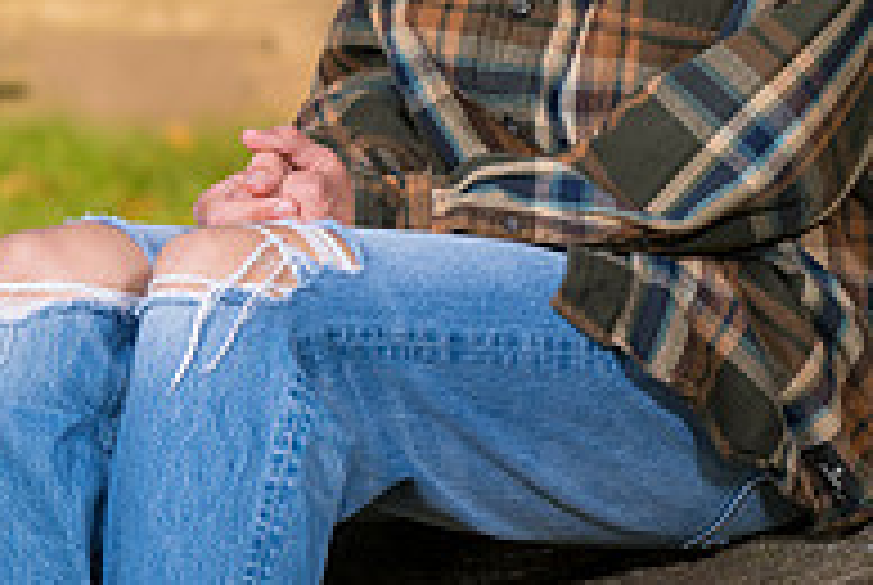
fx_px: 10565
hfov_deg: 4.7
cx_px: 415
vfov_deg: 3.2
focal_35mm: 435
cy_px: -299
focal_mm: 120
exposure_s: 1/250
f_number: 4.5
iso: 31
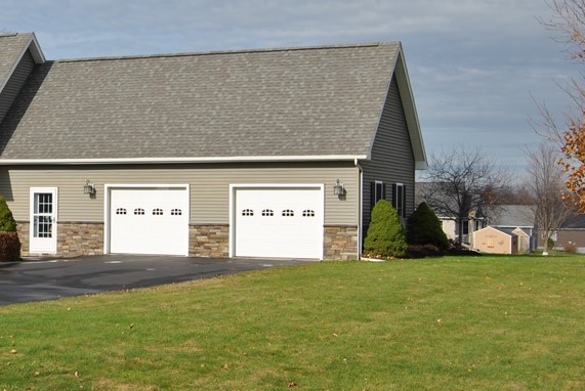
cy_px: 186
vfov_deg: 18.5
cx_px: 38
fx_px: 1204
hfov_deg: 26.3
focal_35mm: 74
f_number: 9
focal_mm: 26
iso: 100
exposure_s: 1/320
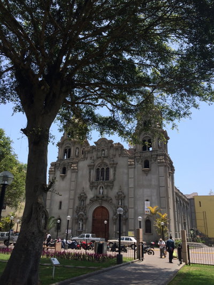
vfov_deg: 61.6
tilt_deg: +18.3
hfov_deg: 48.2
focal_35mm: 29
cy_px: 142
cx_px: 107
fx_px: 239
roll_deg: -0.8
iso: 32
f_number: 2.2
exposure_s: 1/1414
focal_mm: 4.15
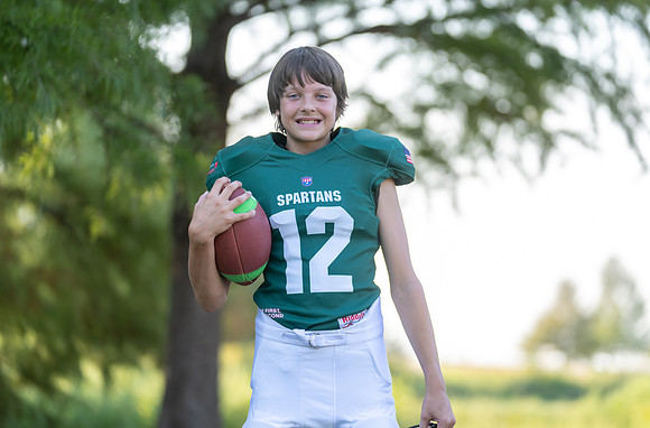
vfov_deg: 9.2
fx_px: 2668
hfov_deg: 13.9
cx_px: 363
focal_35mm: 148
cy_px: 187
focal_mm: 129
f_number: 2.8
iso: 125
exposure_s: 1/320
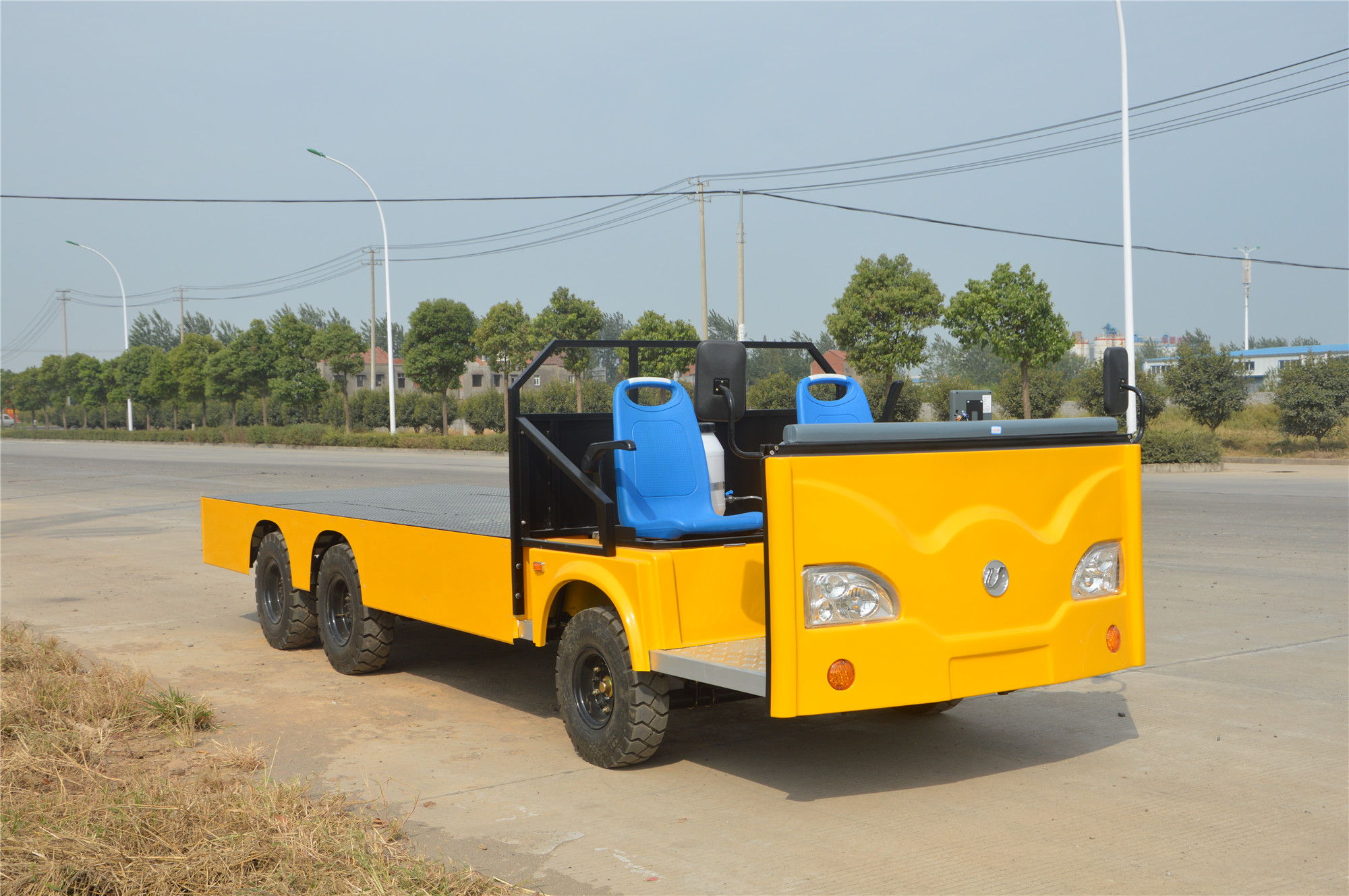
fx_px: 1460
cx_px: 674
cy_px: 448
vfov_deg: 34.1
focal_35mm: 39
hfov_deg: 49.6
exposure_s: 1/320
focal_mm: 26
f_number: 9
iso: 100
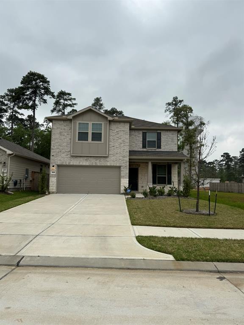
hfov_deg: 56.8
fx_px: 226
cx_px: 122
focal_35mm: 24
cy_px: 162
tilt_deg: +6.4
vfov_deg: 71.6
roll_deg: -0.1
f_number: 1.78
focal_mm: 6.76
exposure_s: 1/1261
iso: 80
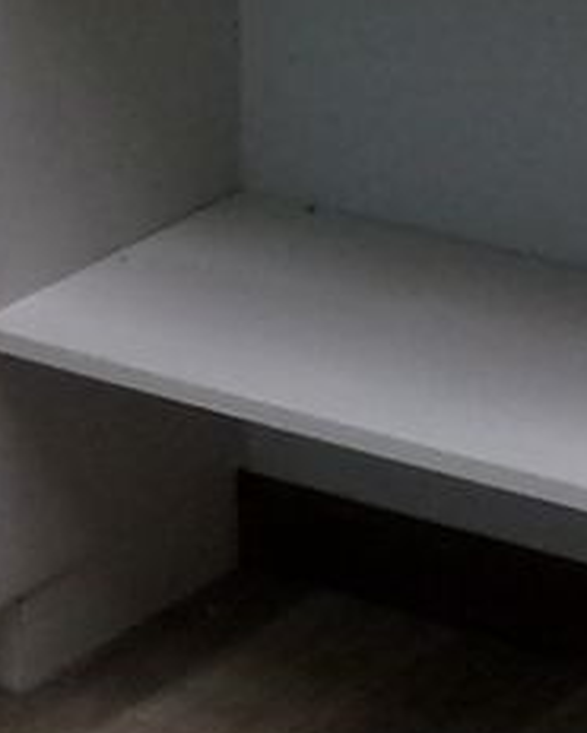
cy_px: -466
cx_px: 314
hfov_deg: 8.8
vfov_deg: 10.5
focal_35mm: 176
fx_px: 3820
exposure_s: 1/85
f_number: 3.2
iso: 200
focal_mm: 4.7
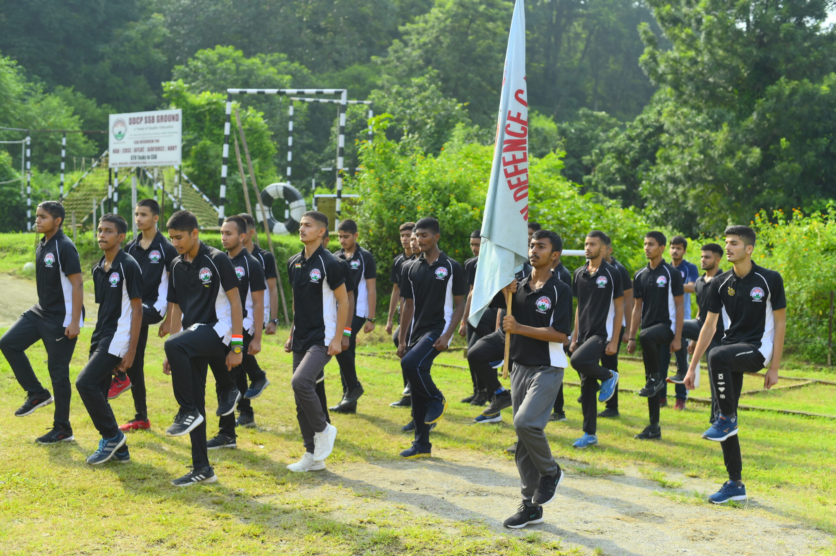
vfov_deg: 27.0
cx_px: 418
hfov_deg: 39.6
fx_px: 1160
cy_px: 278
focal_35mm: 50
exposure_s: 1/640
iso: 125
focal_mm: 50
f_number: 3.2
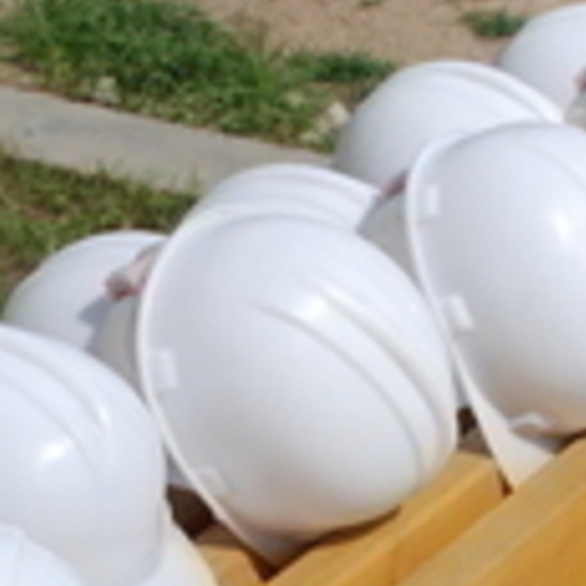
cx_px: 294
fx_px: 2758
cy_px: 431
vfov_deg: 12.1
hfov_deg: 12.1
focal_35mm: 144
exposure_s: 1/1500
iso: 250
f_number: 6.7
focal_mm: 26
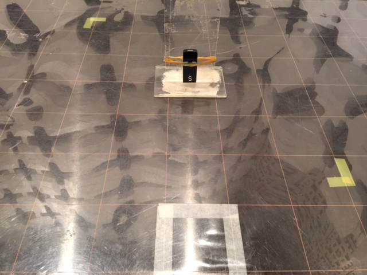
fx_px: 307
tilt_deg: -49.5
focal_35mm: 29
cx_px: 184
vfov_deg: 48.2
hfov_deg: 61.7
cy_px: 138
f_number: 2.2
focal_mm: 4.15
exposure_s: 1/17
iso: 100
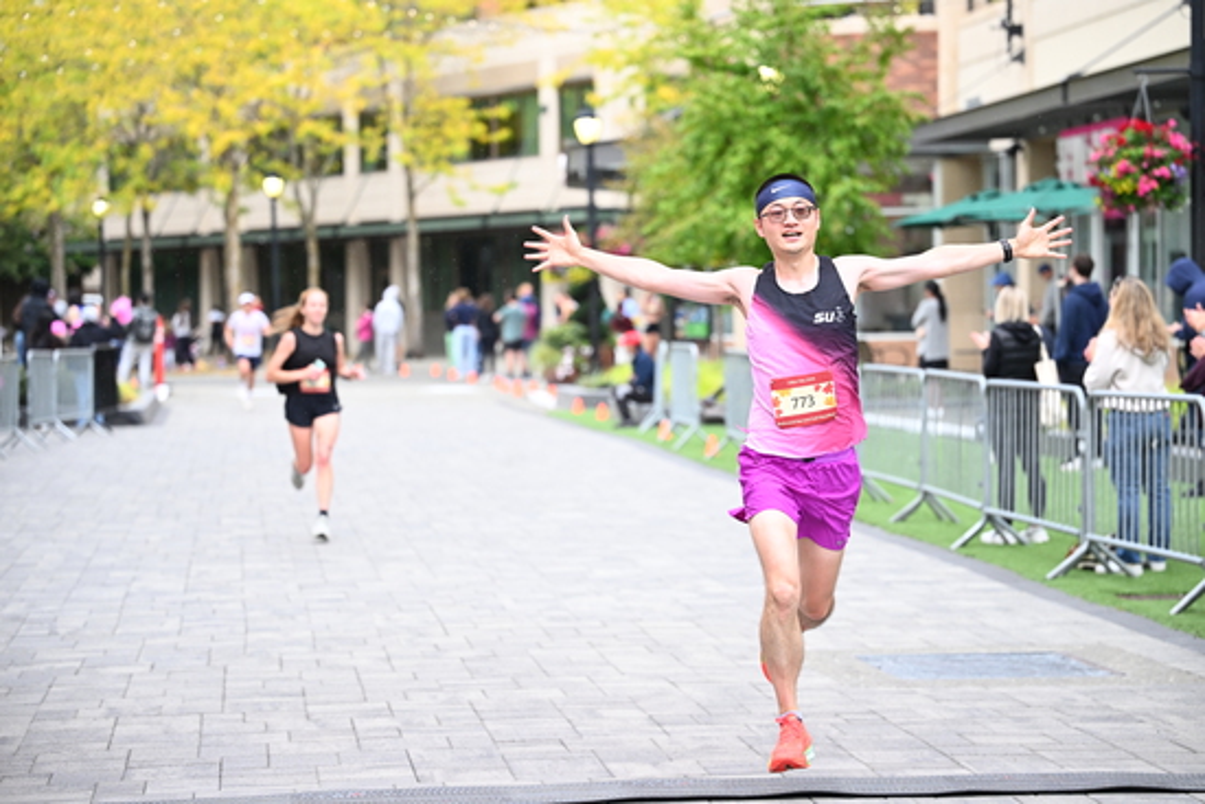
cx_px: 602
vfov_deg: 14.3
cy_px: 402
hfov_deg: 21.2
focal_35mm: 96
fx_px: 3214
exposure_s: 1/1250
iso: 1250
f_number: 2.8
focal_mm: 96
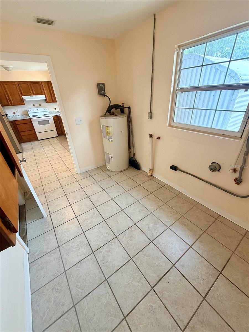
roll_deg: +3.5
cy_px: 166
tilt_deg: -28.2
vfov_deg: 102.1
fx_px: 134
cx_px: 124
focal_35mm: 14
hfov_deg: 85.7
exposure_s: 1/60
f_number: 2.2
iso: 160
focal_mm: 2.22
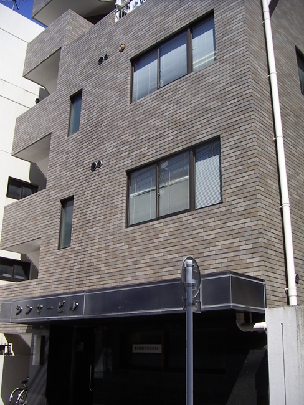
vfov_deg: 51.3
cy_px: 202
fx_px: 421
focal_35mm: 36
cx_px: 152
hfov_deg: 39.7
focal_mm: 4.7
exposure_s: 1/200
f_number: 6.7
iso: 50
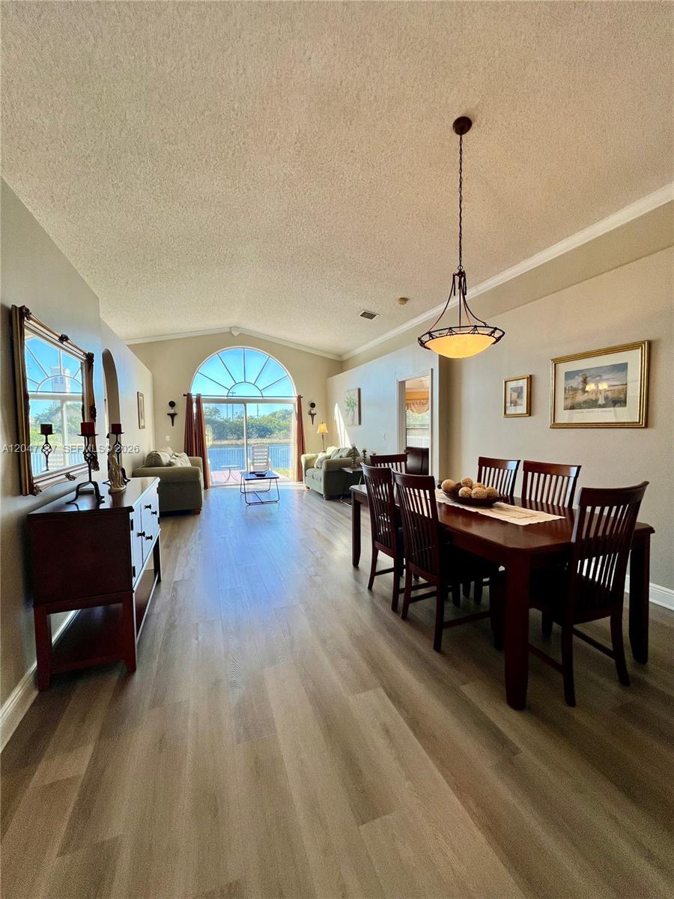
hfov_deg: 89.9
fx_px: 337
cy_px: 450
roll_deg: +0.4
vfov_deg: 106.2
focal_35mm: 13
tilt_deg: -2.5
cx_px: 337
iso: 64
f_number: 1.8
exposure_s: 1/120
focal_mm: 1.57
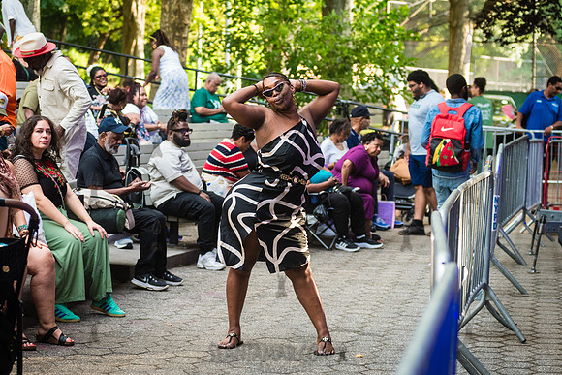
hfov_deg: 20.1
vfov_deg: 13.5
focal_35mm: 101
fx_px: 1584
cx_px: 298
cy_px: 175
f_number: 3.5
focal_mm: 80
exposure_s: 1/250
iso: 1000
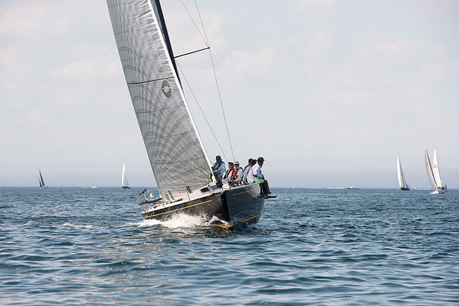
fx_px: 2899
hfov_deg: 9.1
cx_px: 224
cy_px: 159
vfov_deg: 6.0
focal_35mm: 227
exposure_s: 1/1600
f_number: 9
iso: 320
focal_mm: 200
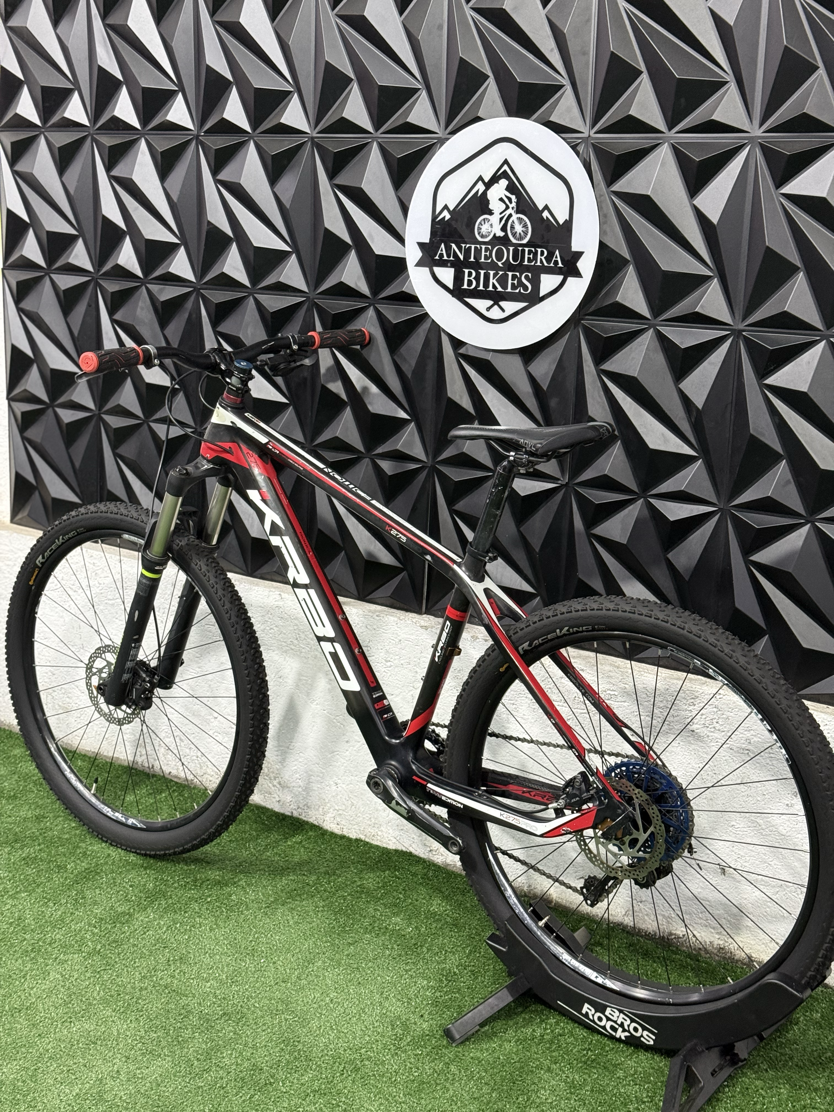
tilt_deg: -12.7
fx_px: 1542
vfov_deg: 39.7
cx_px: 417
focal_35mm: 48
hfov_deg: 30.3
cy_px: 556
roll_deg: -2.1
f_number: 1.78
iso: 250
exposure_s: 1/60
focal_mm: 6.76
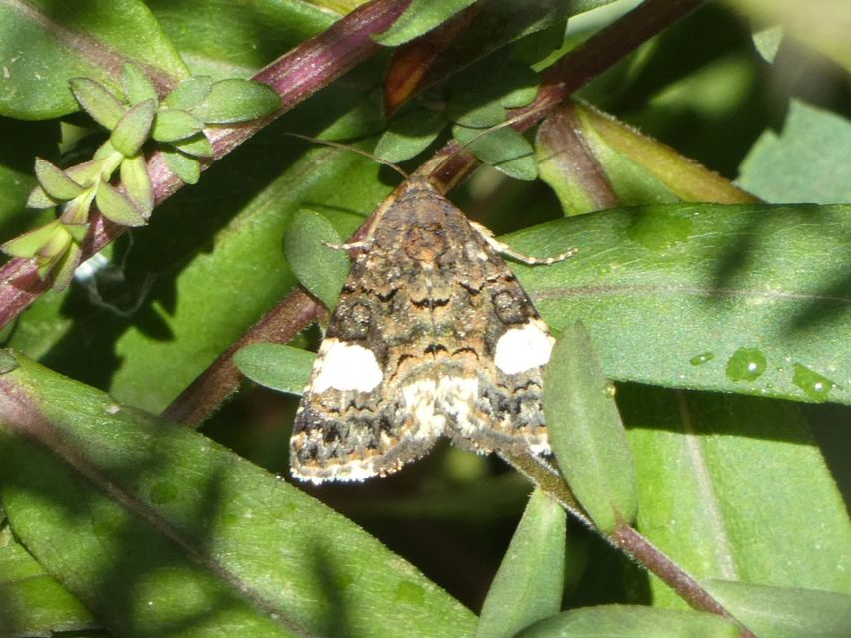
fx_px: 10523
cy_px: 319
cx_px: 426
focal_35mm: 428
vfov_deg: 3.5
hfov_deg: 4.6
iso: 125
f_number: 5.6
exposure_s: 1/100
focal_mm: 76.7
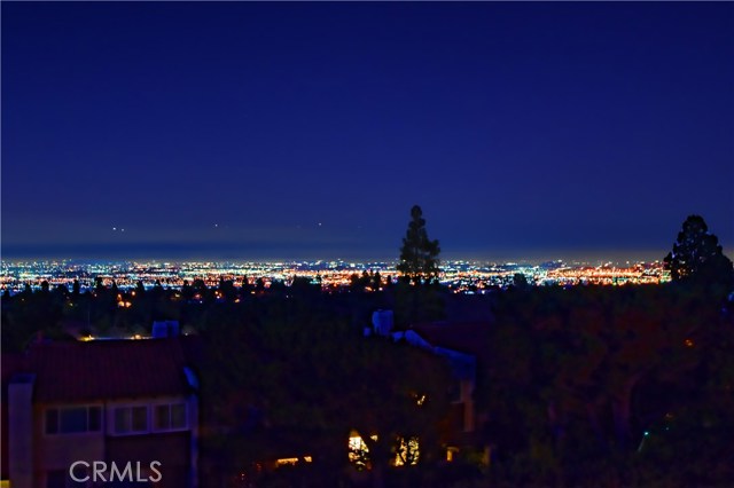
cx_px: 367
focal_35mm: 36
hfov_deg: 53.2
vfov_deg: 36.8
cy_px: 244
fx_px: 734
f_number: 8
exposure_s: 1
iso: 1000
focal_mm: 24
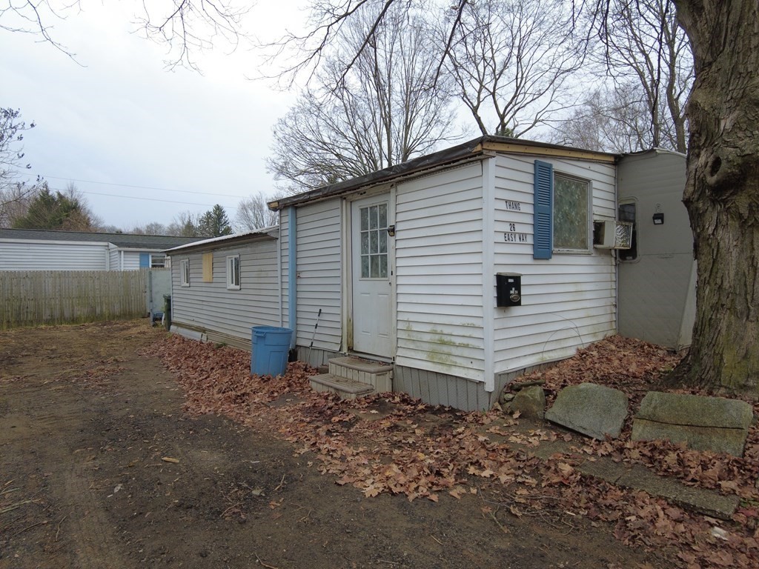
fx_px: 439
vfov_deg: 66.0
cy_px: 284
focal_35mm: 20
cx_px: 380
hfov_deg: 81.7
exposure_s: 1/120
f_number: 1.8
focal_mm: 4.4
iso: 100
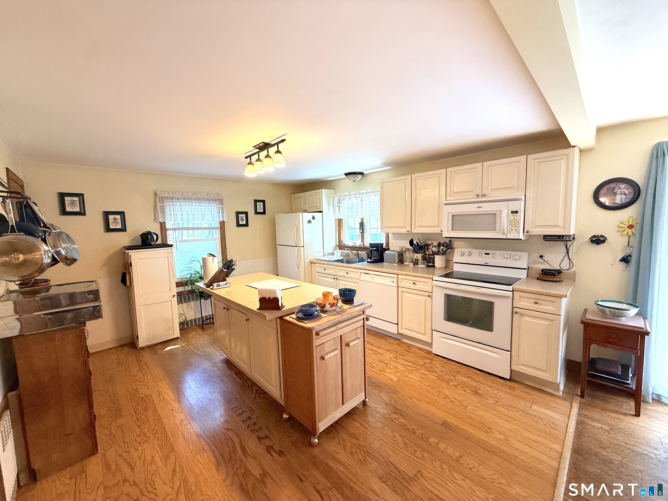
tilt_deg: -5.7
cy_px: 250
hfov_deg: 102.1
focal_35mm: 14
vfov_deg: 85.7
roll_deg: +1.9
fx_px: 270
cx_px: 334
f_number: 2.2
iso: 250
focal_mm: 2.22
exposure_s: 1/120
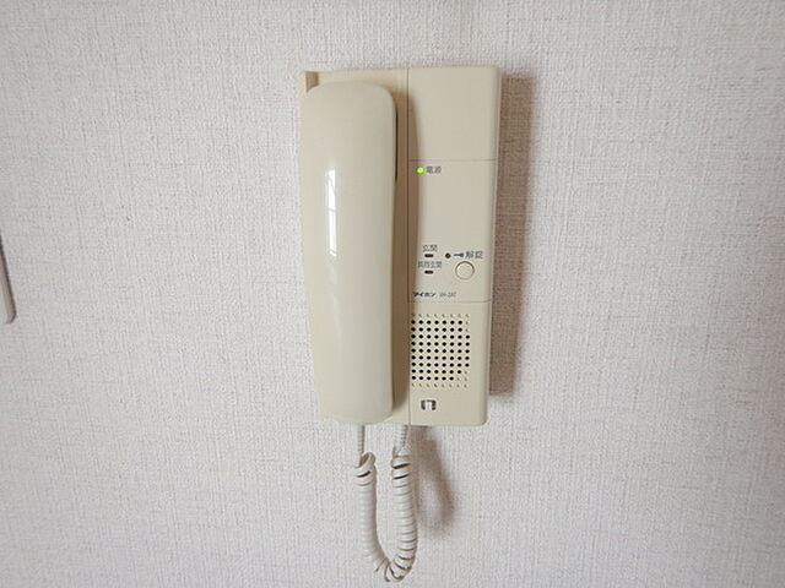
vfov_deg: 56.8
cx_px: 392
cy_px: 294
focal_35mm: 24
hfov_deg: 71.6
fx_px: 544
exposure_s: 1/30
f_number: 2.8
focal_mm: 4.3
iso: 125
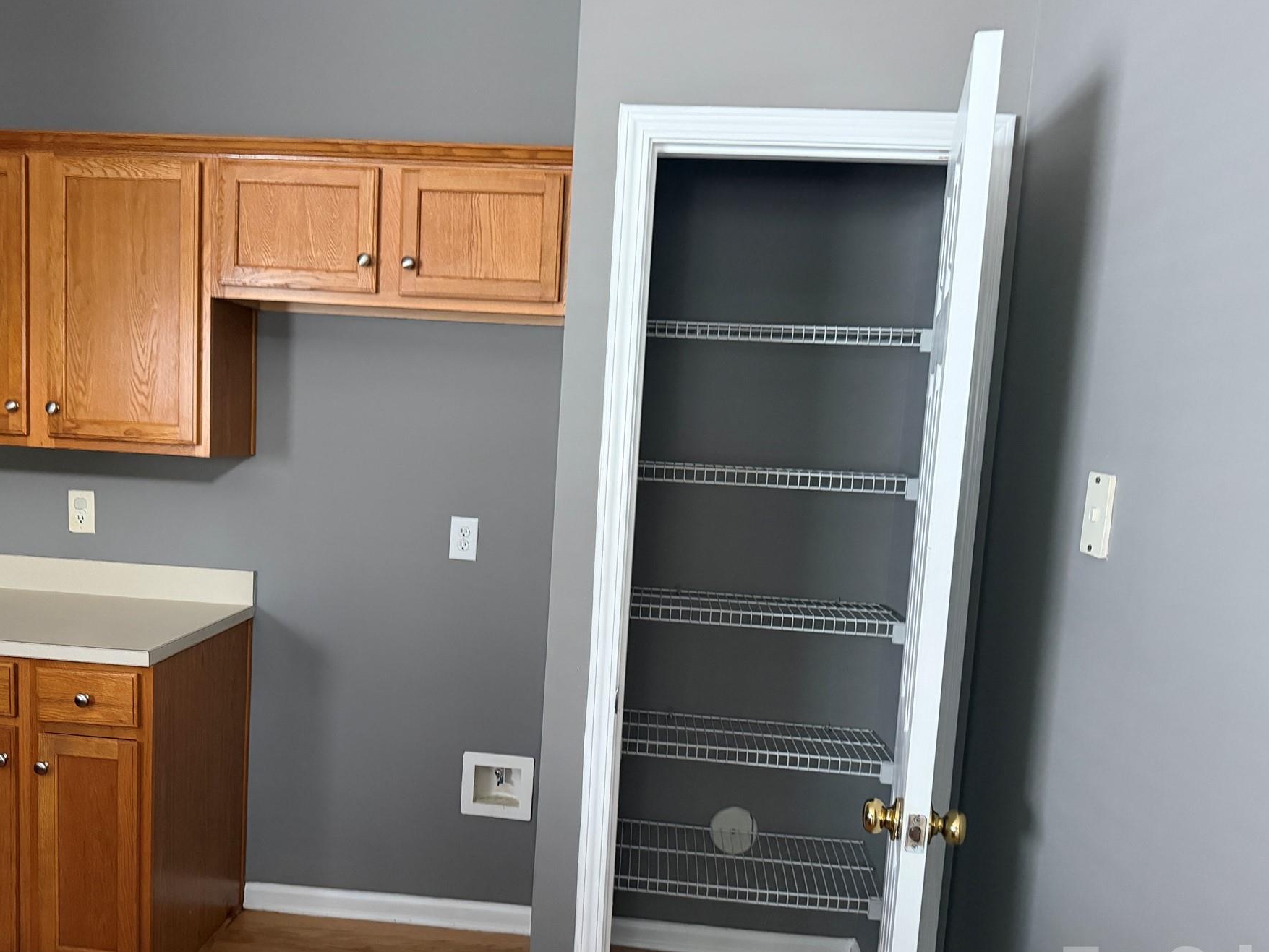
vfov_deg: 49.6
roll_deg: -2.6
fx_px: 1027
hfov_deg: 63.2
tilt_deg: -5.8
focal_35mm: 28
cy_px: 533
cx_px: 553
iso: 640
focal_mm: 6.76
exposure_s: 1/40
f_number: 1.78
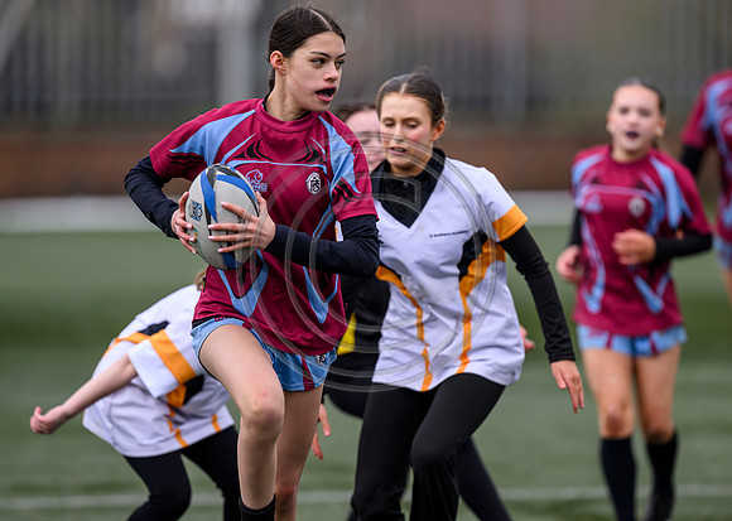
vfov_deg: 3.4
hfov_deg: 4.8
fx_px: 8691
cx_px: 341
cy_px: 260
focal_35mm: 419
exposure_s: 1/1250
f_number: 3.5
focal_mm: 400
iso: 500
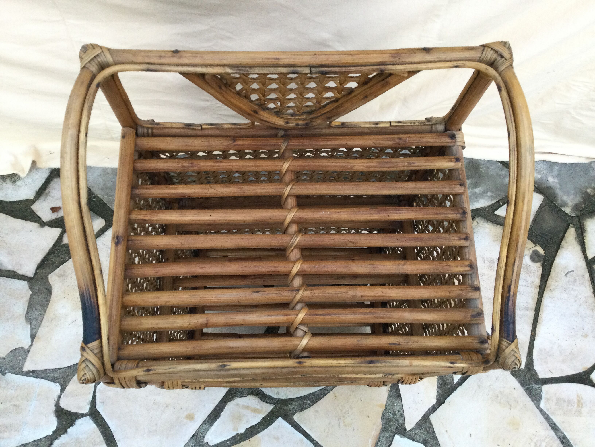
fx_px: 533
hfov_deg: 58.4
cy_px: 224
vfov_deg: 45.4
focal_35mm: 31
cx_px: 298
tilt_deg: -70.2
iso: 50
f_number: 2.4
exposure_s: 1/33
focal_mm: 3.3
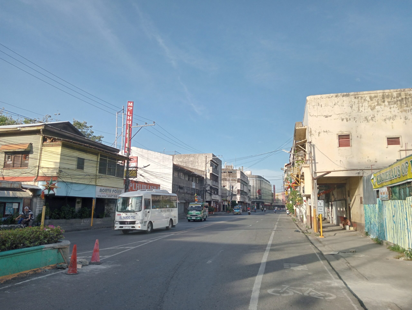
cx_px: 206
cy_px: 155
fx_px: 334
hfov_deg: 63.4
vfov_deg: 49.9
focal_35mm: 28
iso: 111
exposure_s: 1/779
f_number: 1.8
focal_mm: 4.04
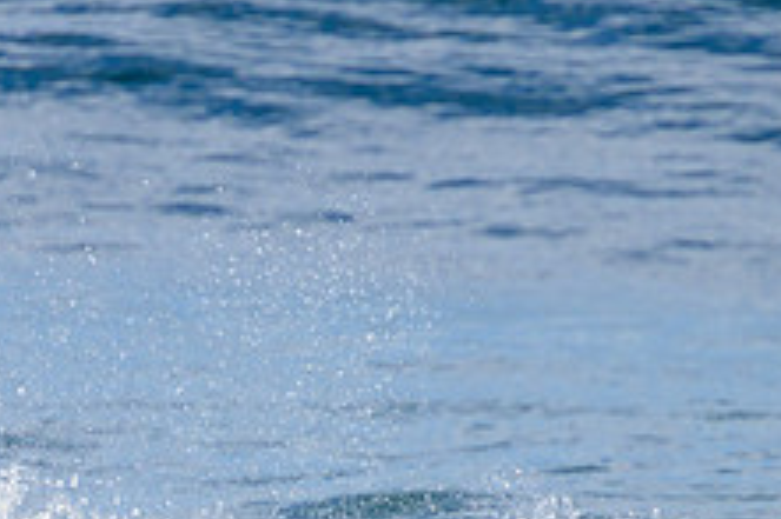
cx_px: 155
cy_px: 680
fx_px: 45480
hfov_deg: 1.0
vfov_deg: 0.7
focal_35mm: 2098
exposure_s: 1/2000
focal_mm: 800
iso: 720
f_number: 11
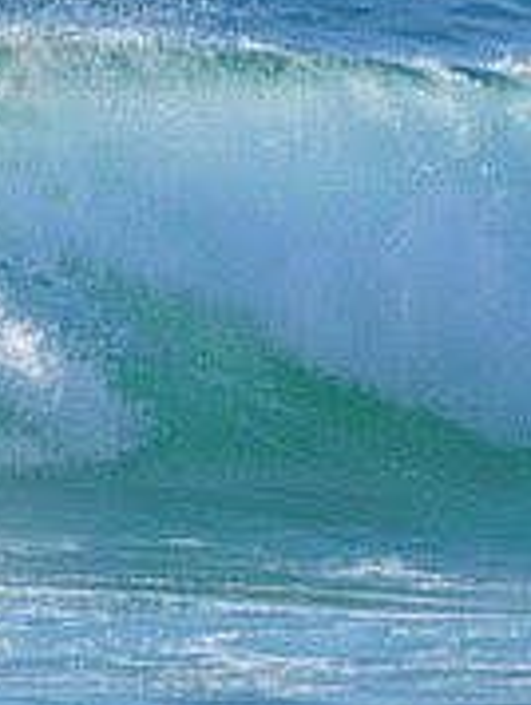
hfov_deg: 0.8
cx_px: -349
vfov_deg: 1.0
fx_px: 39196
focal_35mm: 1921
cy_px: 284
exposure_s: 1/2000
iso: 450
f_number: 5.6
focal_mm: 500
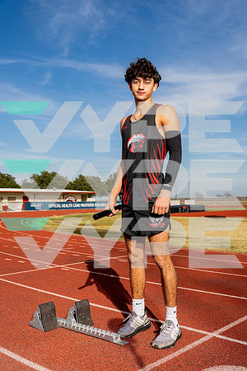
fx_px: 381
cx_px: 124
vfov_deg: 51.9
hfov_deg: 35.9
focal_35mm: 37
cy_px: 186
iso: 100
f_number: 5.6
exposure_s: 1/640
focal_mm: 37
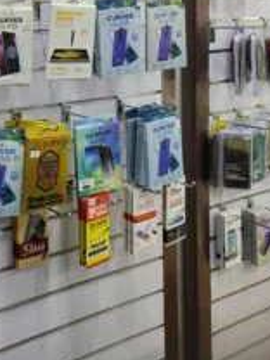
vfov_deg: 35.3
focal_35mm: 50
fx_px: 520
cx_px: 26
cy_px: 19
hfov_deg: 28.0
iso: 250
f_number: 2.4
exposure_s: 1/100
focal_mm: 4.3
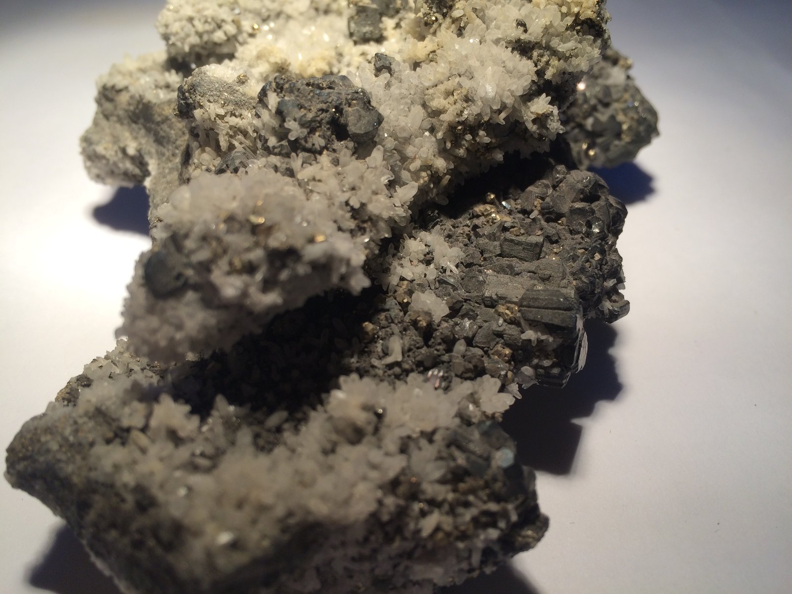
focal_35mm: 29
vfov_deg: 48.2
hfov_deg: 61.7
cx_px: 396
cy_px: 297
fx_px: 664
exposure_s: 1/145
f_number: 2.2
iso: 32
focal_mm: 4.15
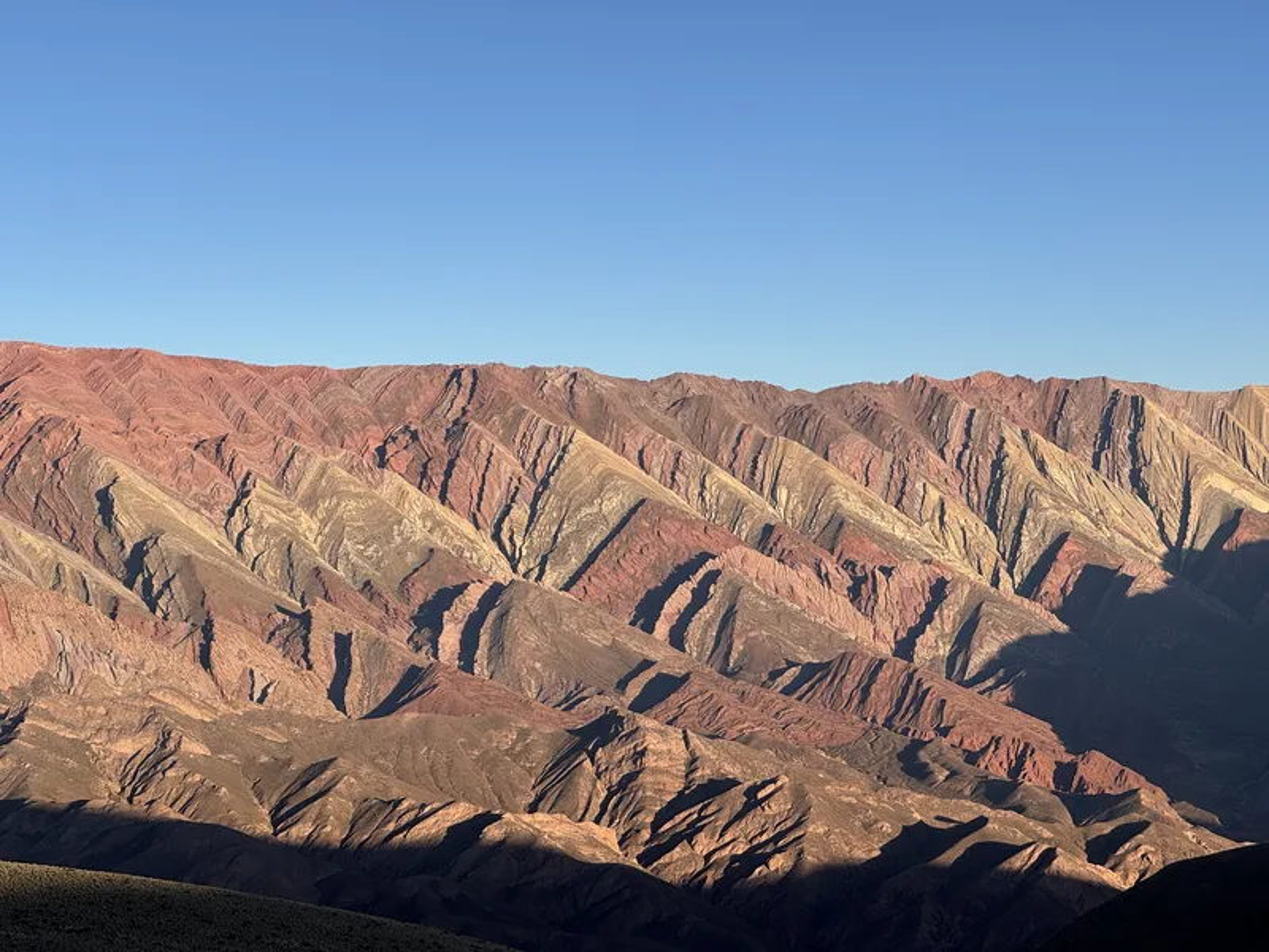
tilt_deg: -0.2
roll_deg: +1.2
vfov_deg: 19.1
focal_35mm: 77
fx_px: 2823
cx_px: 634
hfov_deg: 25.3
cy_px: 476
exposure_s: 1/652
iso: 25
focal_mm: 9
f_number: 2.8
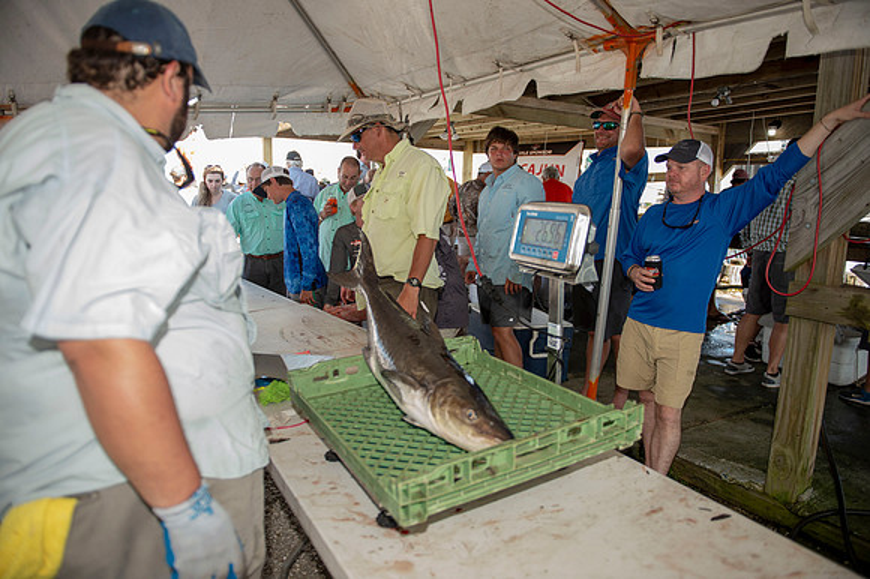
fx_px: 580
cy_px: 290
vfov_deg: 53.1
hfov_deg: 73.8
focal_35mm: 24
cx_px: 435
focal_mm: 24
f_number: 2.8
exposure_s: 1/100
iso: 50
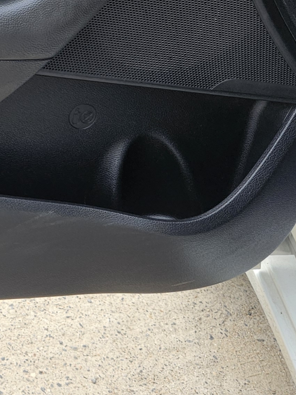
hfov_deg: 15.6
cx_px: -233
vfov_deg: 23.0
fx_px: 924
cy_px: -12
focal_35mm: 81
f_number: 1.8
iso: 40
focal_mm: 5.4
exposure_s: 1/719
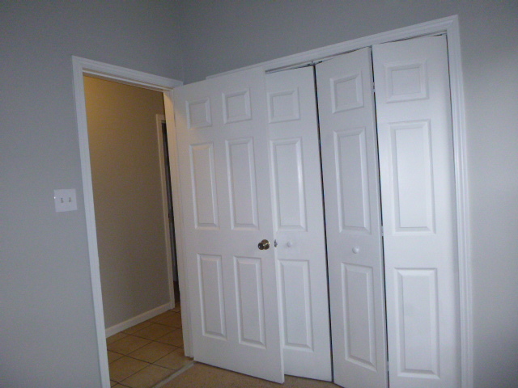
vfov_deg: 54.9
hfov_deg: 69.4
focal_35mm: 25
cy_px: 194
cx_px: 259
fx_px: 374
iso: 400
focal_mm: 4.5
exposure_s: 1/60
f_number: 3.9
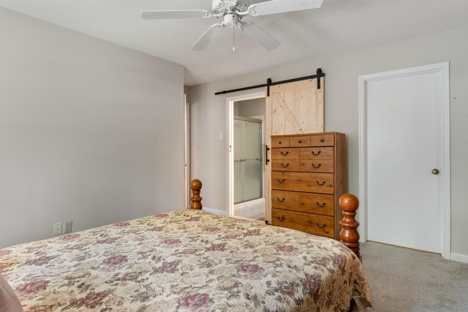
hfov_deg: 84.0
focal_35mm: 20
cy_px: 149
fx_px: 260
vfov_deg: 61.9
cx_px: 229
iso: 100
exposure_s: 1/5
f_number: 4.8
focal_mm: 13
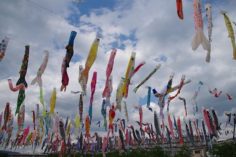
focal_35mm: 27
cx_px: 118
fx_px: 177
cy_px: 78
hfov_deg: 67.4
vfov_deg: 47.9
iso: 80
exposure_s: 1/500
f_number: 6.3
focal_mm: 18
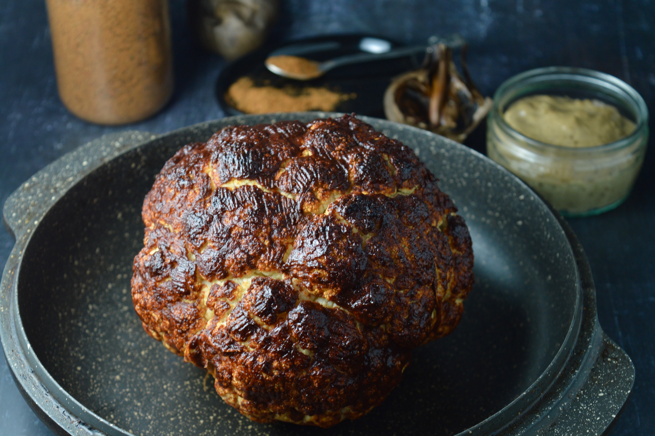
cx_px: 328
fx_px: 1500
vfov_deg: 16.5
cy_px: 218
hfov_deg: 24.6
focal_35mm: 82
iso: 400
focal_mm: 55
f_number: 5.6
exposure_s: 1/80
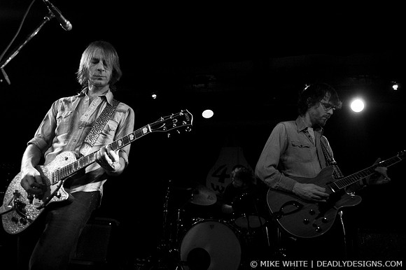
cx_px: 203
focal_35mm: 30
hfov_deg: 62.0
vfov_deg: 43.6
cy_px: 135
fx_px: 338
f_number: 3.2
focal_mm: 20
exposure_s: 1/80
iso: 800
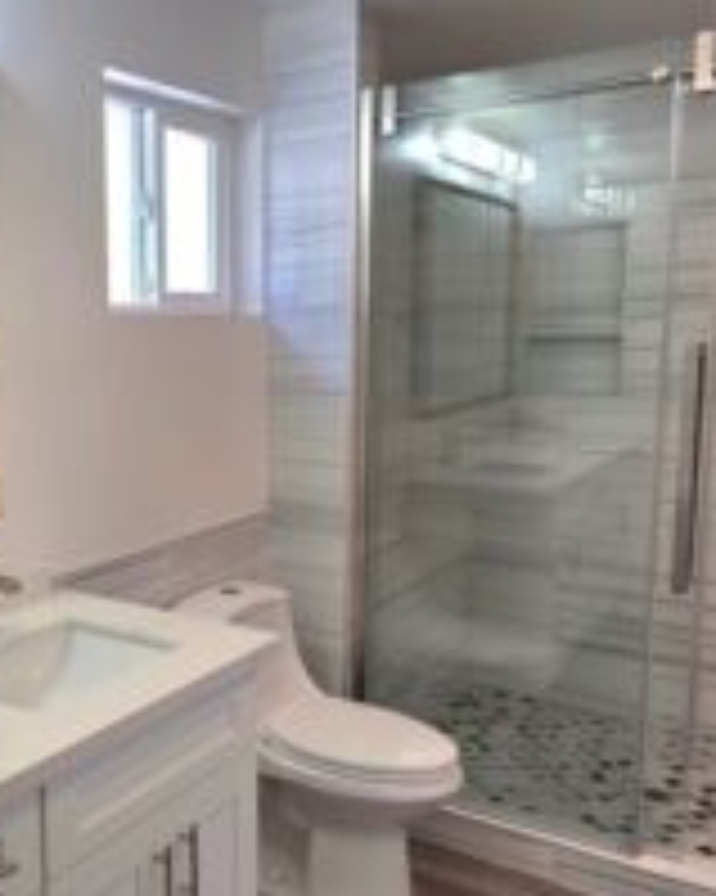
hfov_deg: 40.9
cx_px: 113
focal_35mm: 34
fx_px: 901
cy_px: 443
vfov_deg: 52.9
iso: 50
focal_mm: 2.2
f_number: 1.9
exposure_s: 1/120
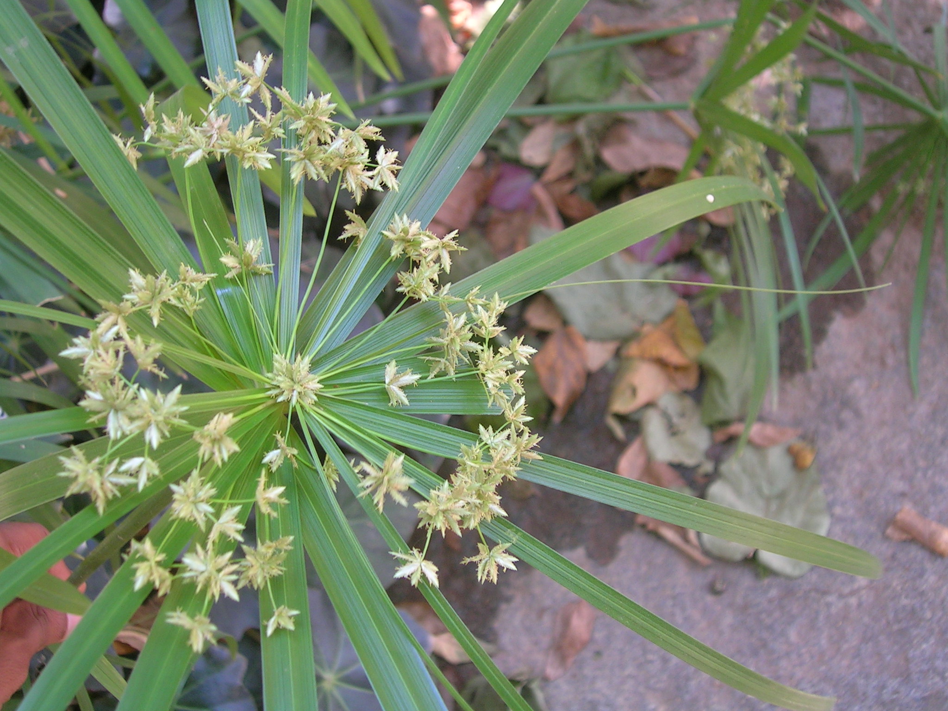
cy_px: 356
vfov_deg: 27.5
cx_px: 474
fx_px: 1451
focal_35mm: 53
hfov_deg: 36.2
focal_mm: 8
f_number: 3.2
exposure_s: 1/45.8
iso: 50
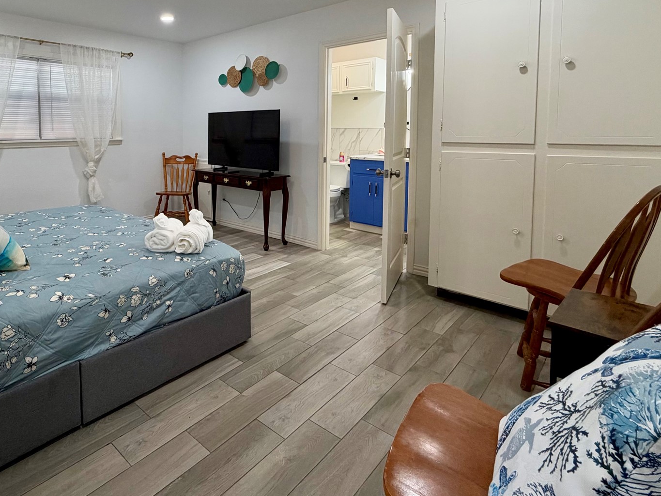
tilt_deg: -3.3
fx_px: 401
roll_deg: +0.3
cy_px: 152
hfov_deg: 76.1
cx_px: 213
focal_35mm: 21
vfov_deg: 61.4
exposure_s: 1/120
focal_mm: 2.22
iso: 250
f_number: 2.2
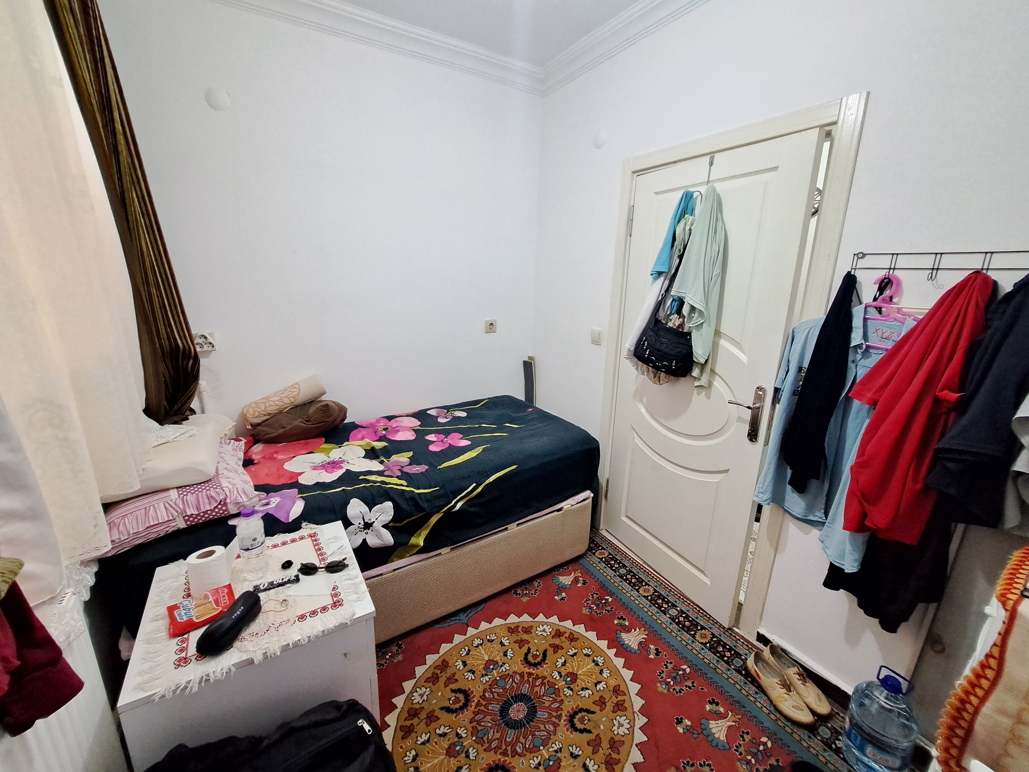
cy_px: 386
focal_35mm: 13
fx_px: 386
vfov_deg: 89.9
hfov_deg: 106.2
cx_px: 514
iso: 200
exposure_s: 1/33
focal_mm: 1.74
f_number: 2.2
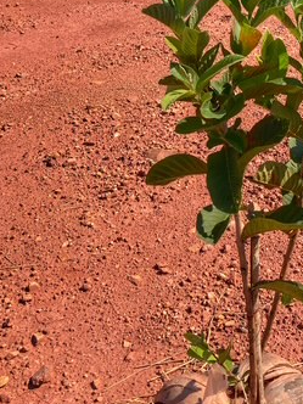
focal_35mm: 54
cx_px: 263
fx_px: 630
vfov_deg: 35.4
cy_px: 157
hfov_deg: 26.3
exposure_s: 1/1675
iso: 20
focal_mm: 3.99
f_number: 1.8
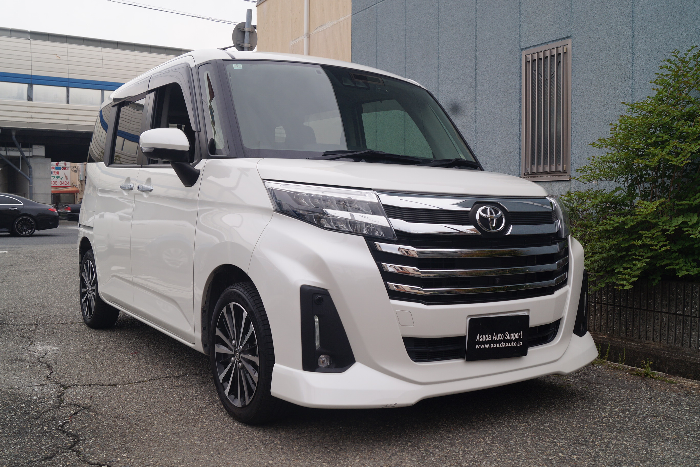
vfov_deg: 40.0
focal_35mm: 33
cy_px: 234
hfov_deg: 57.2
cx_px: 350
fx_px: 642
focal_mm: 22
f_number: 8
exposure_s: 1/125
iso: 100
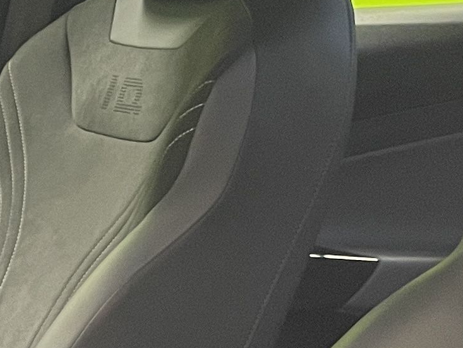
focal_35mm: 143
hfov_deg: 13.3
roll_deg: -2.3
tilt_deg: -15.3
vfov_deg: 10.0
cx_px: -155
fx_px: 1913
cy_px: 533
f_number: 1.6
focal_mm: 4.2
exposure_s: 1/50
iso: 100
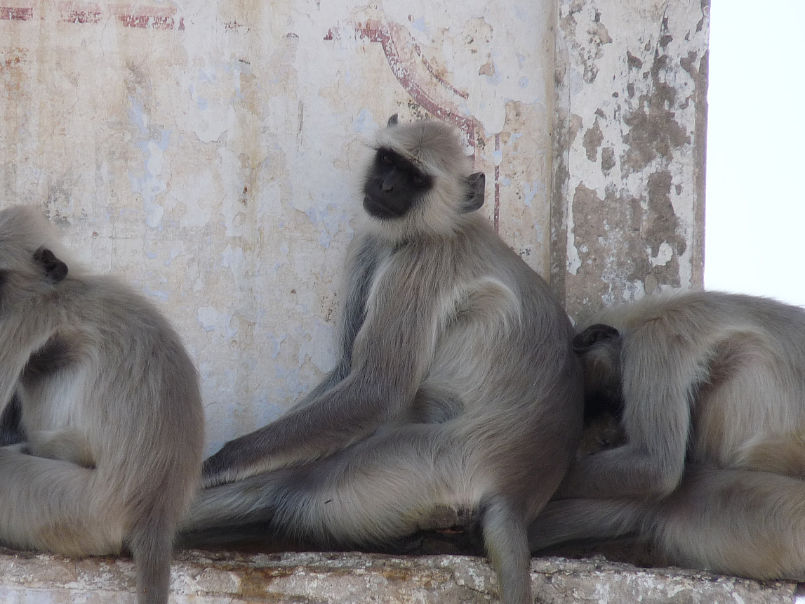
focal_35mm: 667
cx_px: 341
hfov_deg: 3.0
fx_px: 15510
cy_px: 329
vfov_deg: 2.2
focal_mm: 85
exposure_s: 1/250
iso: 100
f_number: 5.6
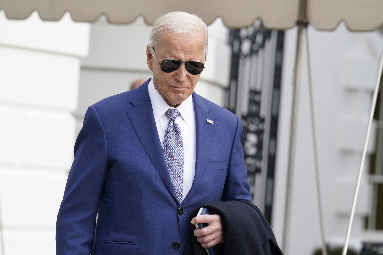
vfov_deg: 7.0
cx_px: 192
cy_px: 128
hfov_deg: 10.4
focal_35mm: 197
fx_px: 2096
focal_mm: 197
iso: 400
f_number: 5.6
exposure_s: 1/500
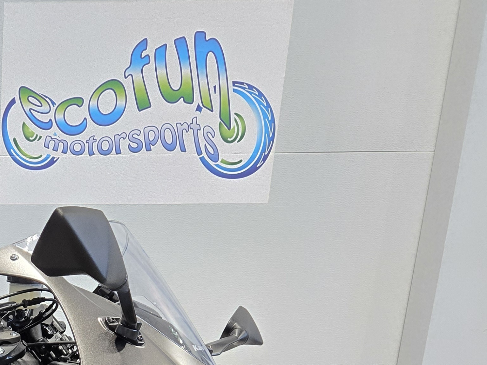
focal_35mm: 60
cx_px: -67
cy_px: 475
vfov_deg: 22.0
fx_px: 844
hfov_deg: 28.7
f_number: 1.8
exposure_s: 1/120
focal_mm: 5.4
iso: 320
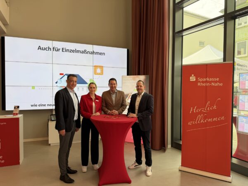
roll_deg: +0.0
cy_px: 93
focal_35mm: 24
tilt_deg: -1.6
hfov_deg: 71.6
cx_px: 124
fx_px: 172
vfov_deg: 56.8
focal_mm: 6.76
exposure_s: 1/206
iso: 64
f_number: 1.78
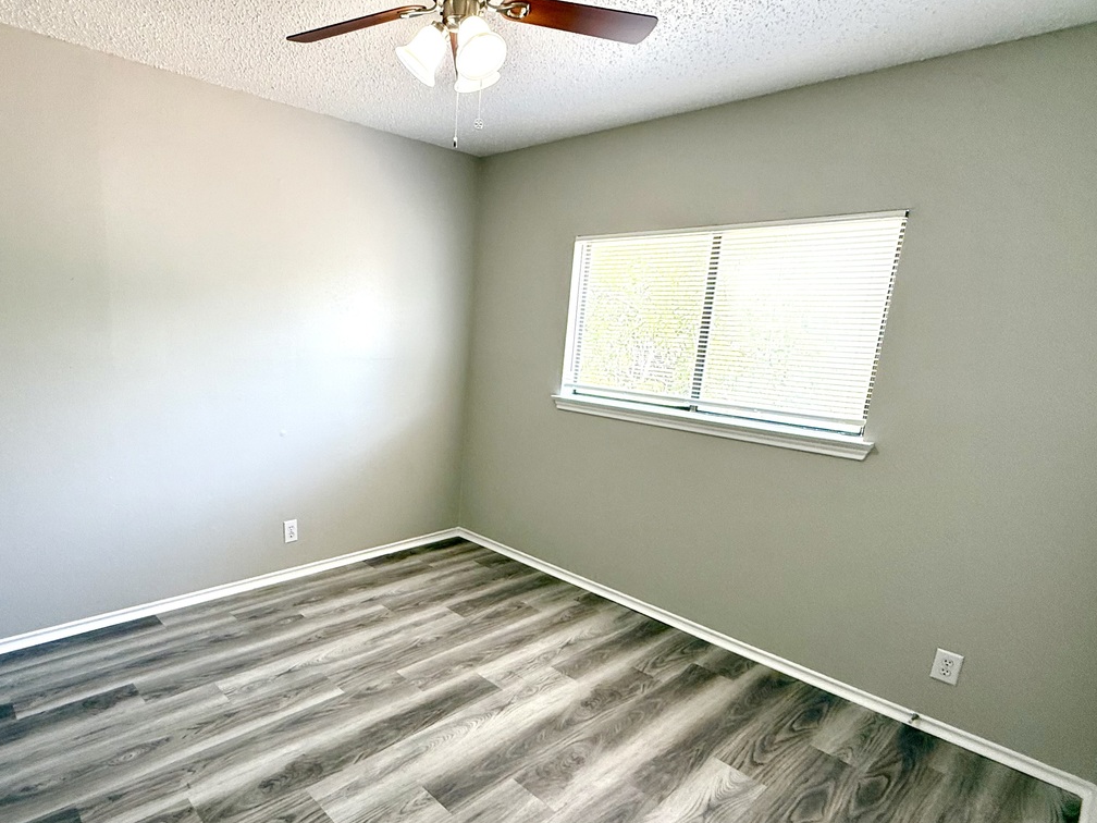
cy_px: 464
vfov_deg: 65.7
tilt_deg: -13.7
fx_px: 634
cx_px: 435
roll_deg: -3.0
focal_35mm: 20
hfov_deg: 80.7
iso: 160
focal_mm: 2.22
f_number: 2.2
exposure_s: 1/99
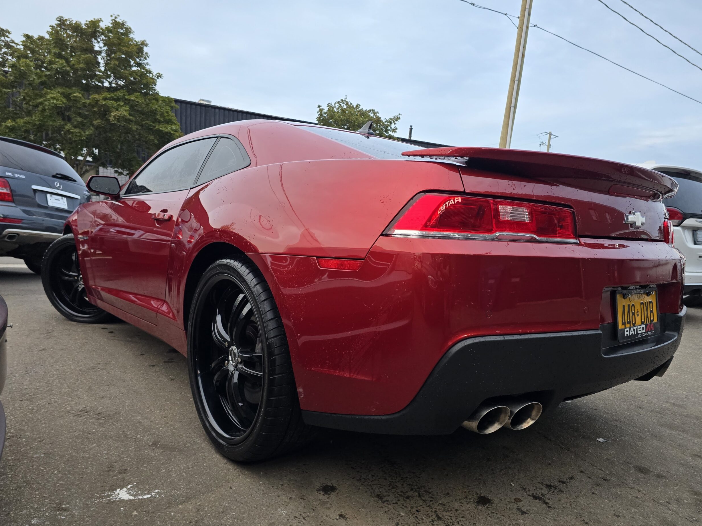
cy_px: 273
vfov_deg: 56.8
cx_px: 365
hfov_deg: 71.6
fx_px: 487
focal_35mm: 24
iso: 400
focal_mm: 6.3
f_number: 1.7
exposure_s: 1/120
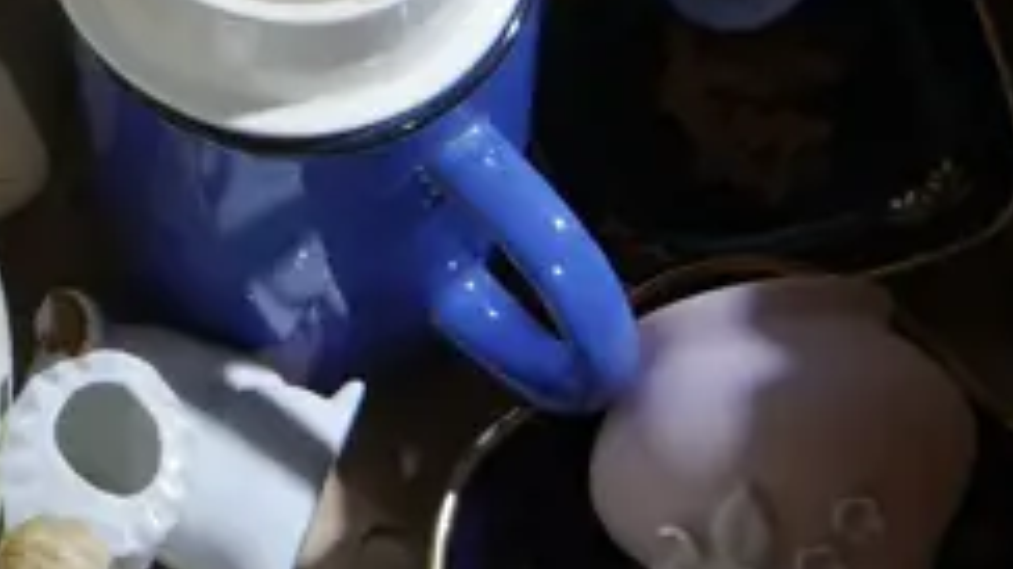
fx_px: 3678
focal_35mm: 137
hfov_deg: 15.2
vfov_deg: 8.4
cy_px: -557
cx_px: -189
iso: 320
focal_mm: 15
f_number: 3.6
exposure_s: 1/60
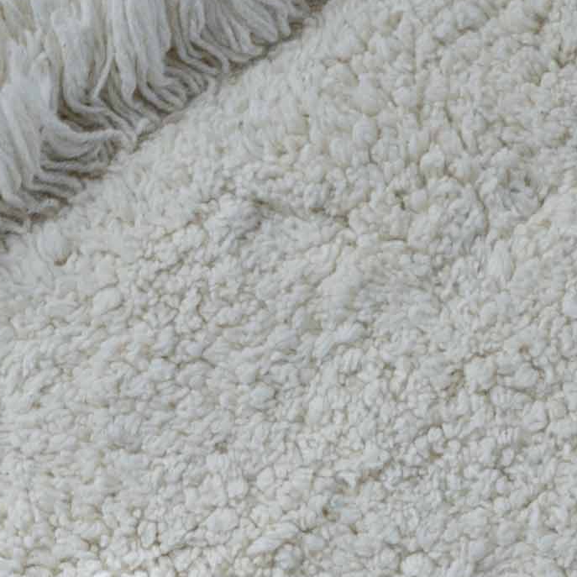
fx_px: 7053
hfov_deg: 4.6
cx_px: 1021
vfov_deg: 4.5
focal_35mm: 374
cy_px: 1534
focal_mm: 50
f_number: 7.1
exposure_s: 1/200
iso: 500
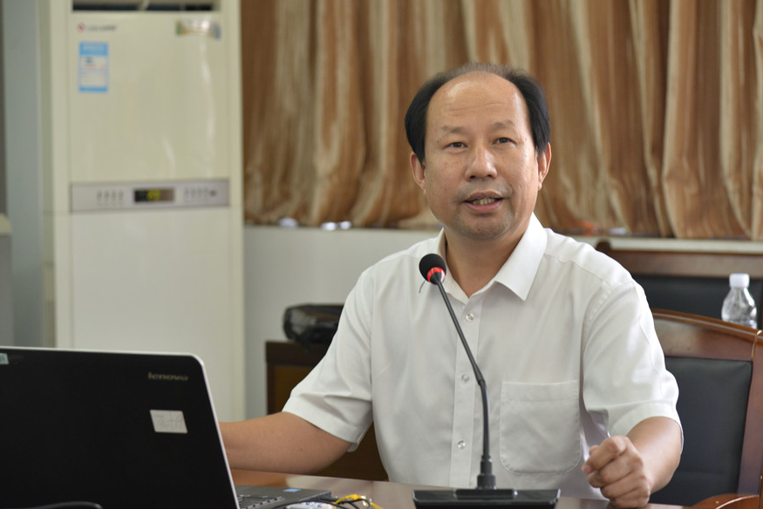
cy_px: 232
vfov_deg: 11.4
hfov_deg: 17.1
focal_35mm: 120
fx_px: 2544
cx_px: 425
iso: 1000
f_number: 5
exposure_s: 1/80
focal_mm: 105
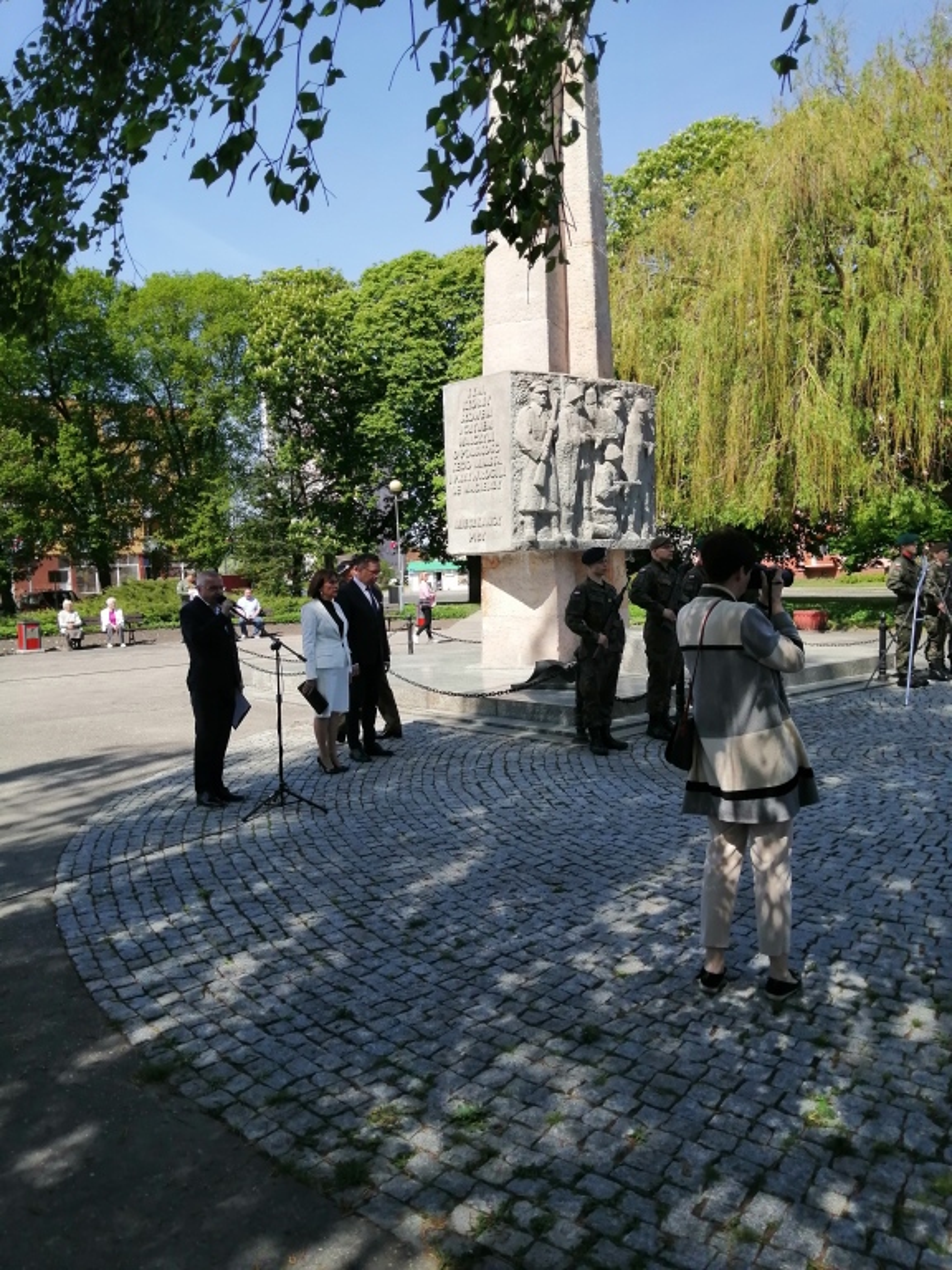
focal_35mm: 26
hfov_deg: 53.1
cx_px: 476
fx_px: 953
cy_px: 635
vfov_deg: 67.3
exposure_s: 1/1462
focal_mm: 3.64
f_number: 1.8
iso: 50
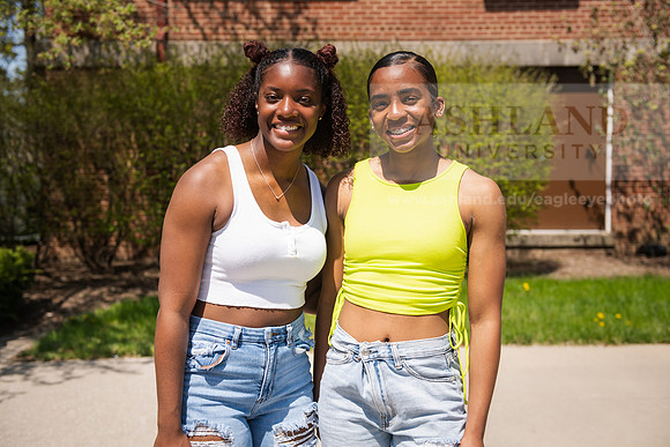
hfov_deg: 41.1
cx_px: 335
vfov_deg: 28.1
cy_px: 224
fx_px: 894
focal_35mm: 48
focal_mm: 48
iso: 125
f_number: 4
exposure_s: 1/1000
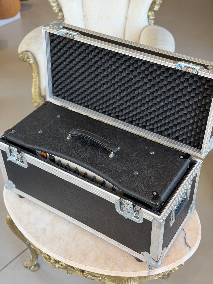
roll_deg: +1.5
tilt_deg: -40.4
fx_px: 394
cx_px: 106
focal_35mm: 48
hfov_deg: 30.3
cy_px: 142
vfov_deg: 39.7
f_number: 1.78
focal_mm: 6.76
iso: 125
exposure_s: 1/60
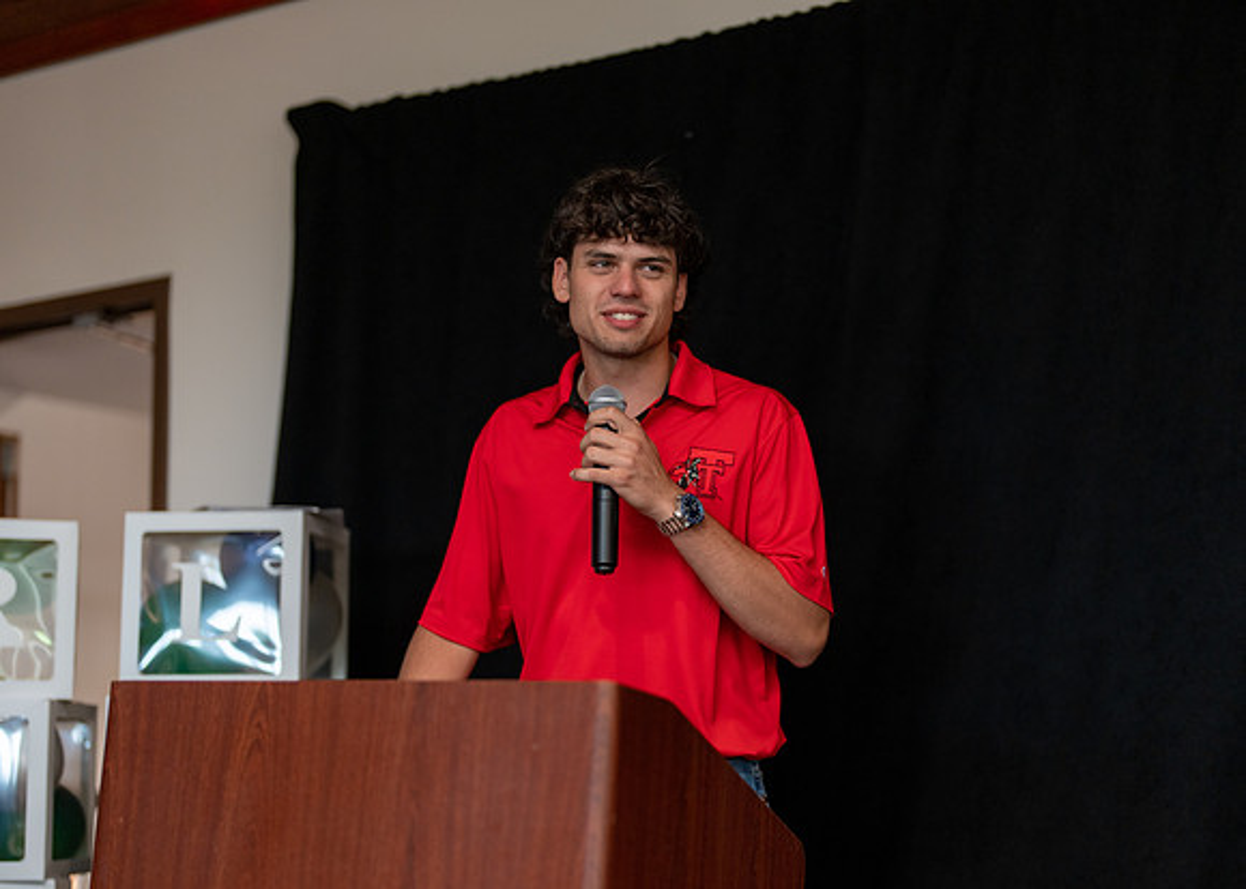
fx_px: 2196
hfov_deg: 31.6
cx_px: 707
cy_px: 520
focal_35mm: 62
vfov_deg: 22.9
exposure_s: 1/320
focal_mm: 50
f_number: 1.2
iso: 400
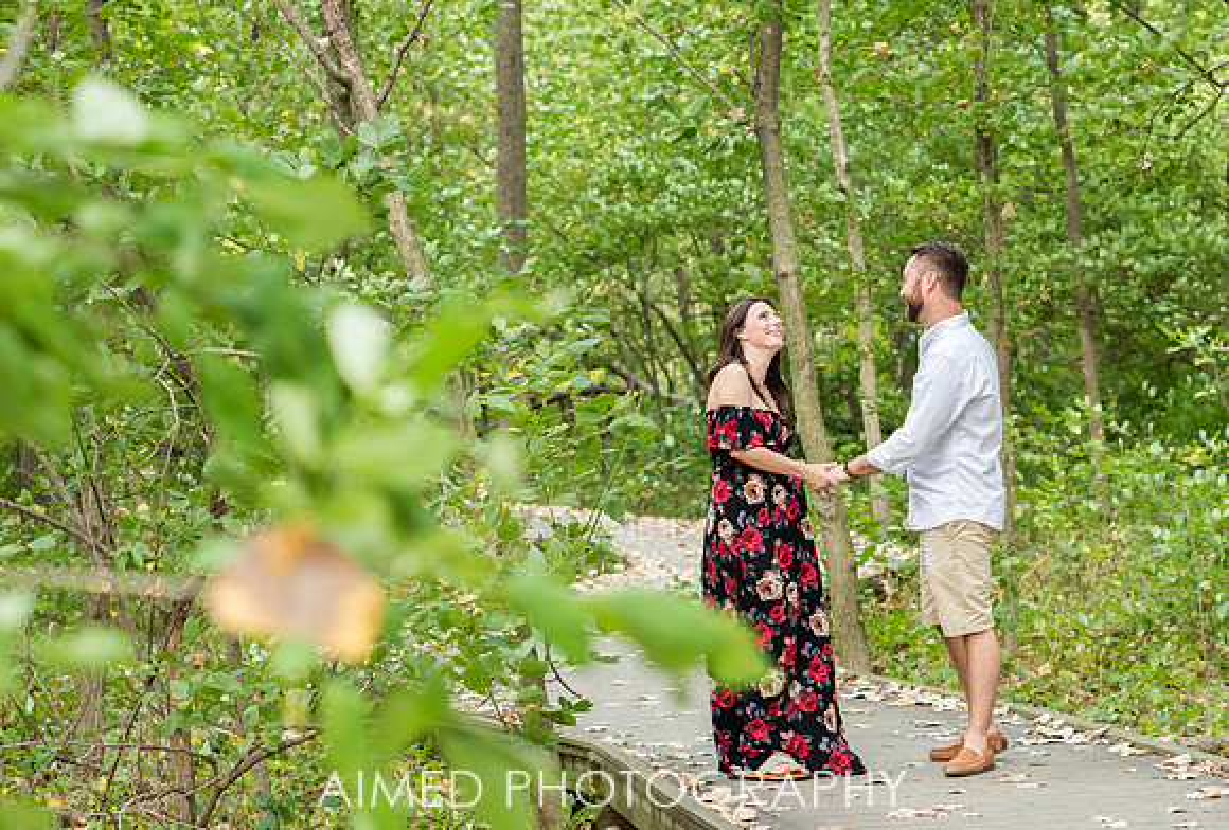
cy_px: 344
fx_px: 3488
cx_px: 734
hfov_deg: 20.0
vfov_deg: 13.6
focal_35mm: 102
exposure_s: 1/200
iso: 500
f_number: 4.5
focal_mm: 85
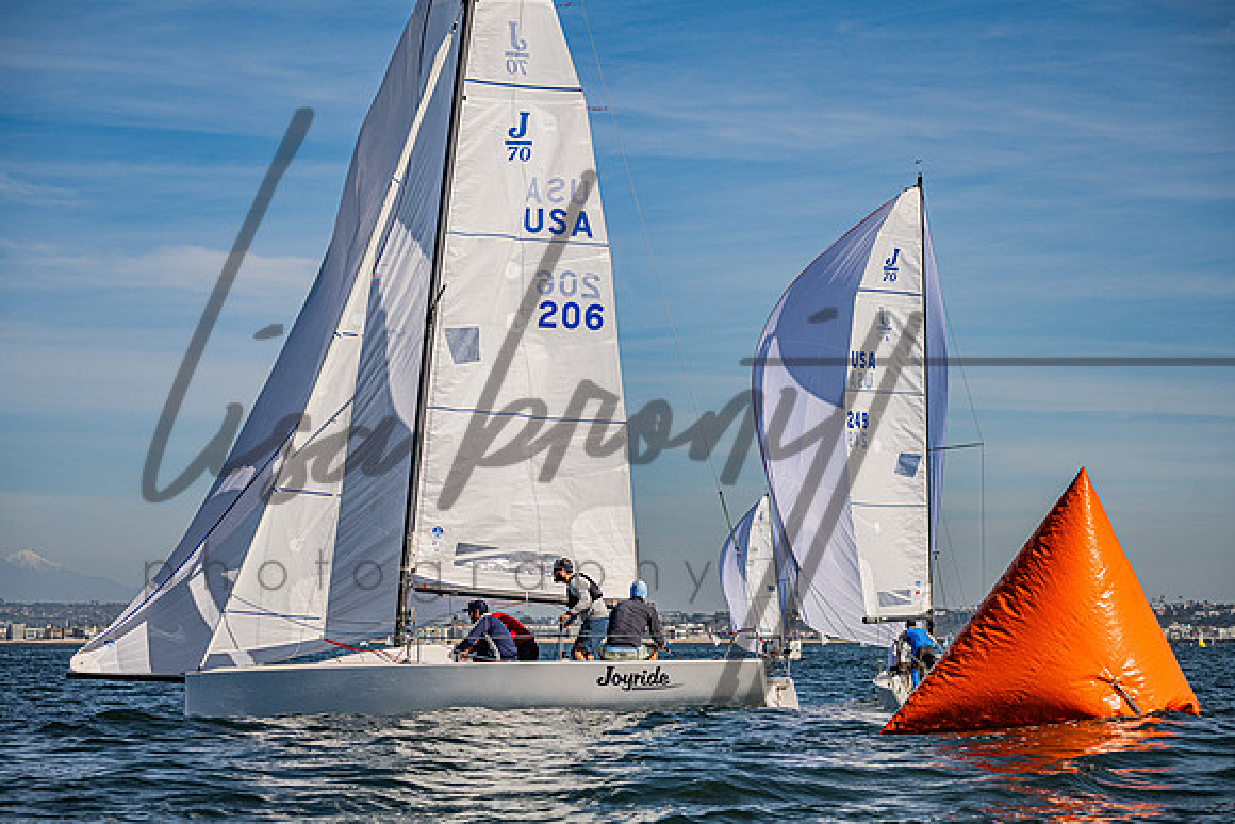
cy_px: 412
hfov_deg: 19.5
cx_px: 618
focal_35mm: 105
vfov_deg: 13.1
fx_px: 3591
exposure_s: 1/5000
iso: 320
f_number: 5.6
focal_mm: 100
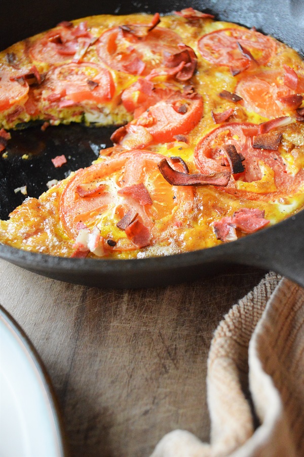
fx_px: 419
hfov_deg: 39.9
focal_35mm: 33
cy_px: 228
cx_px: 152
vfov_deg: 57.3
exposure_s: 1/125
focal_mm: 22
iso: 3200
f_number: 4
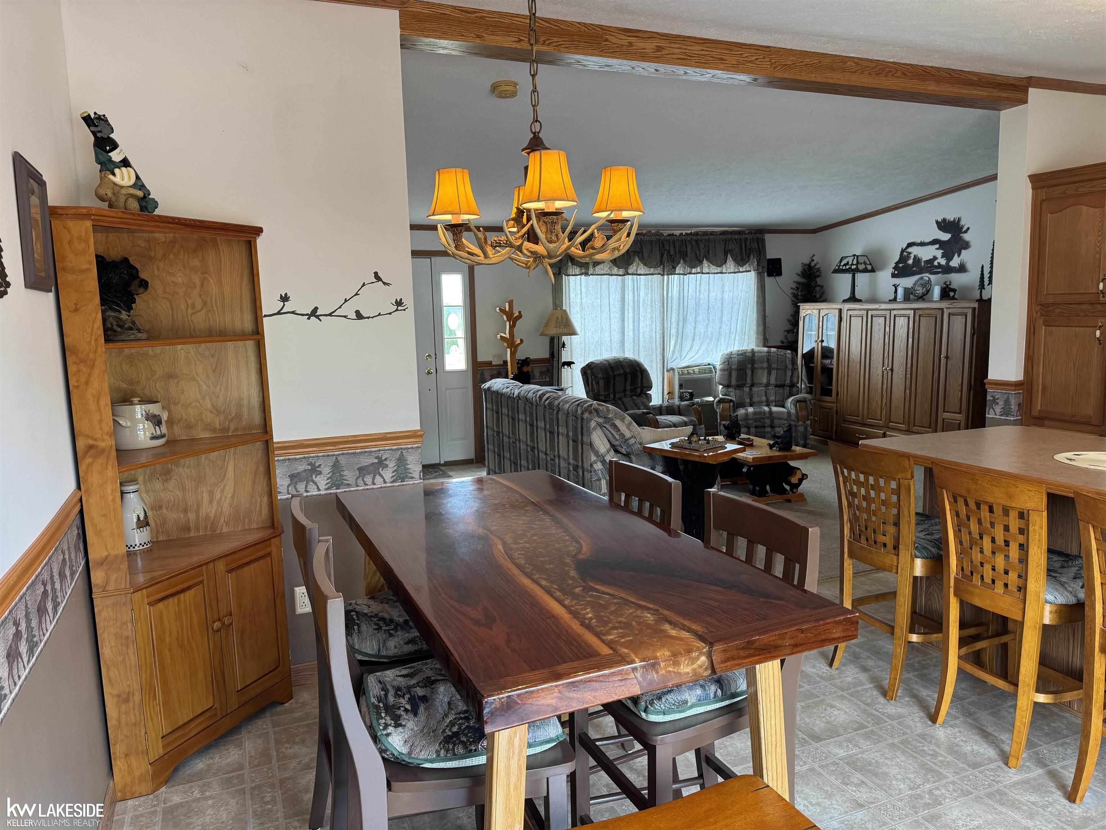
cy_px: 415
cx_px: 553
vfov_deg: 56.8
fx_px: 767
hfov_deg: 71.6
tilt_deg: -8.2
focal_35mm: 24
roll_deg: +1.6
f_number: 1.78
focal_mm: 6.76
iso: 200
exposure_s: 1/120
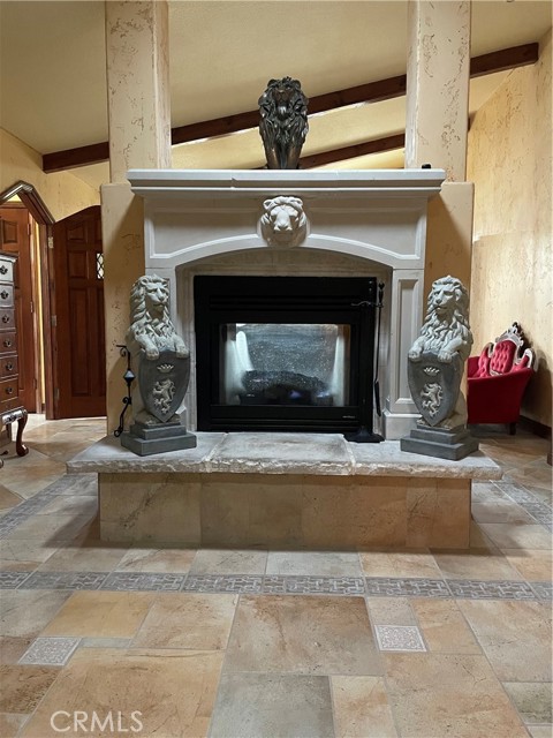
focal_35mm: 26
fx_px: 554
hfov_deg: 53.1
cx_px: 276
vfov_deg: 67.3
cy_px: 369
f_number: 1.6
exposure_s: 1/30
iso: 800
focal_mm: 4.2
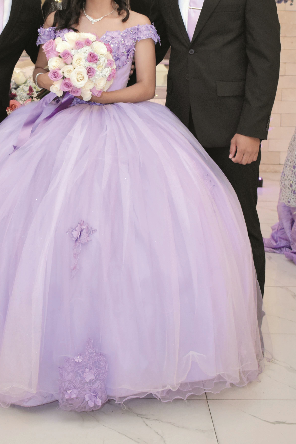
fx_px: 863
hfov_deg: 19.4
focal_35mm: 70
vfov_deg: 28.3
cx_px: 103
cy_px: 98
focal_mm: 28
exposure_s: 1/80
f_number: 4.2
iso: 1600
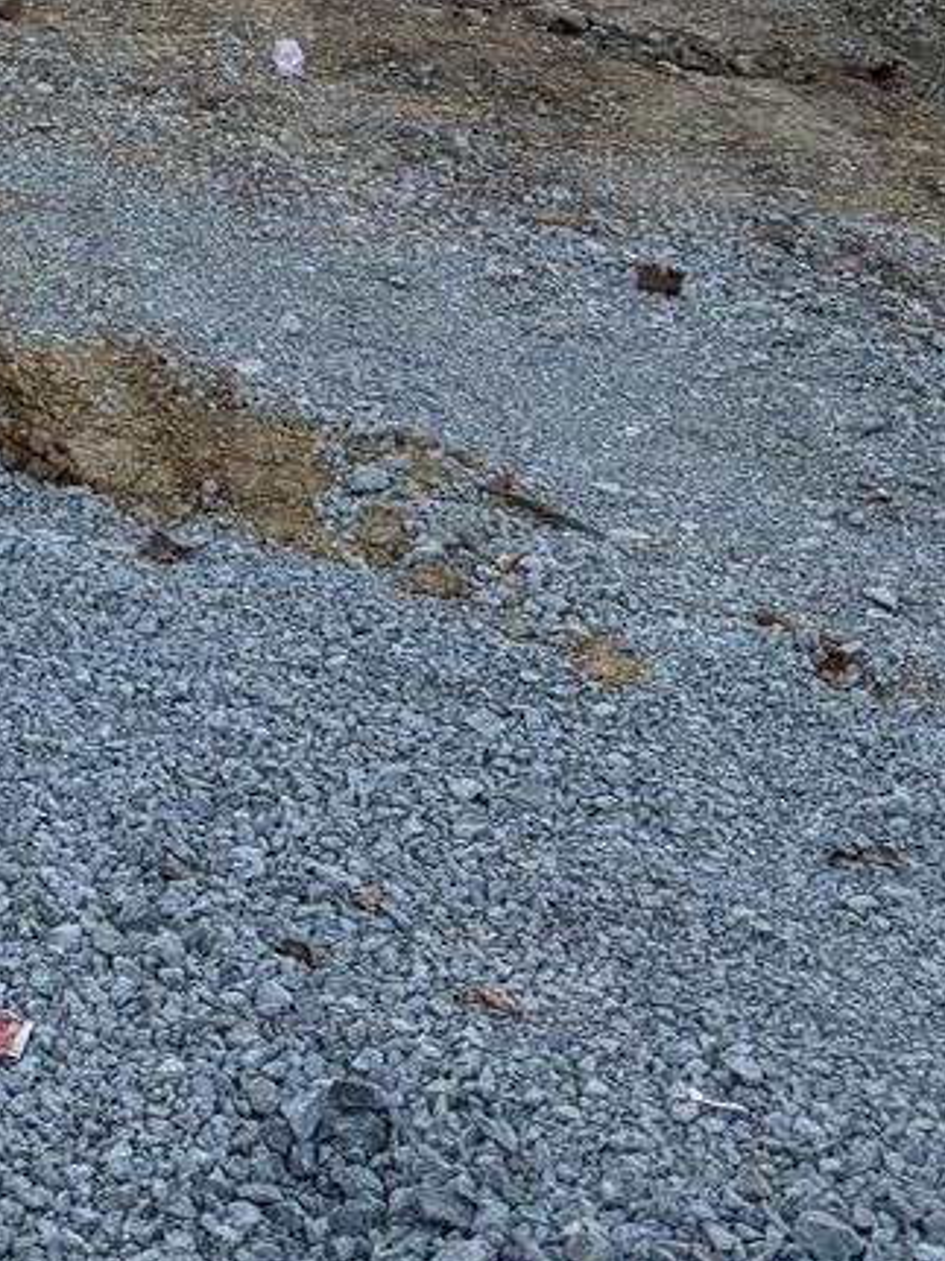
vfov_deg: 22.5
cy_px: -446
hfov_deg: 18.2
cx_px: -260
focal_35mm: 76
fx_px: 2768
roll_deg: -0.3
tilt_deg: -5.6
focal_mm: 6.76
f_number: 1.78
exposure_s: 1/232
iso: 200
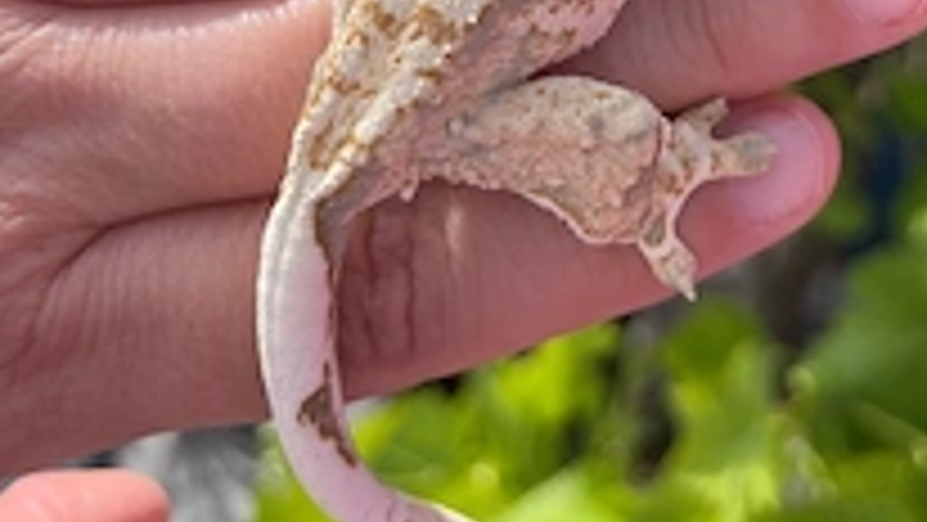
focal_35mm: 55
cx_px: 634
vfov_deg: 20.0
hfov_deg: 37.3
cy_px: -162
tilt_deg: -25.4
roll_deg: -2.9
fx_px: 1352
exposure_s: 1/1389
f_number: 1.6
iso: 50
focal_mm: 5.1
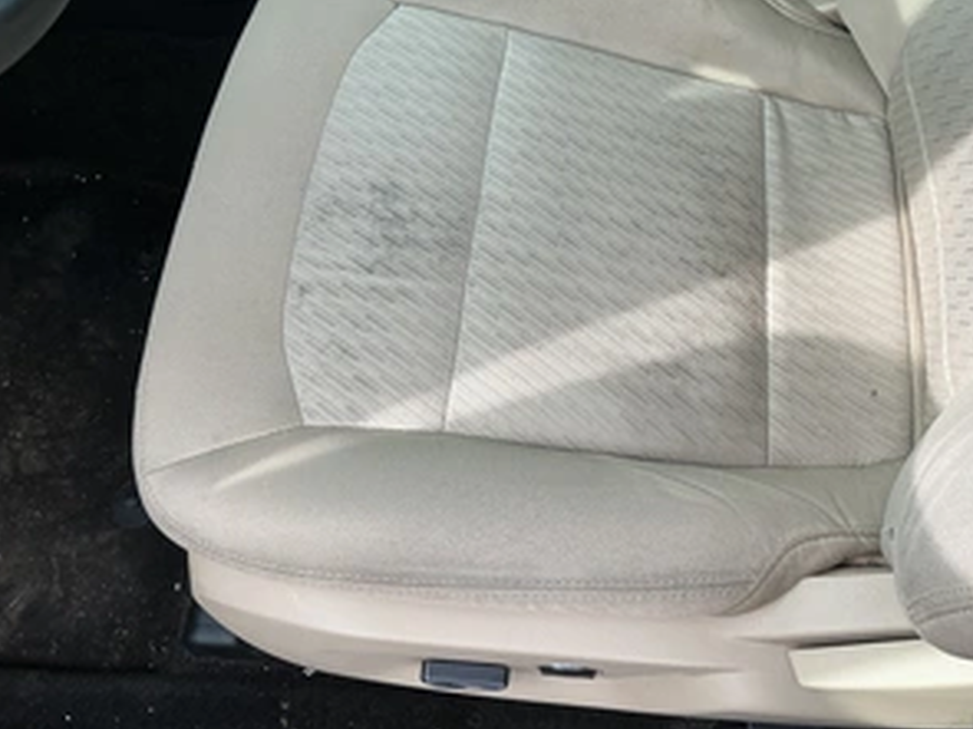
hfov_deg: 48.8
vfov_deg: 37.4
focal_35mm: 38
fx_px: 1068
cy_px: 254
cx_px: 564
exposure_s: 1/180
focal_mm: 3
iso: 20
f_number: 1.8
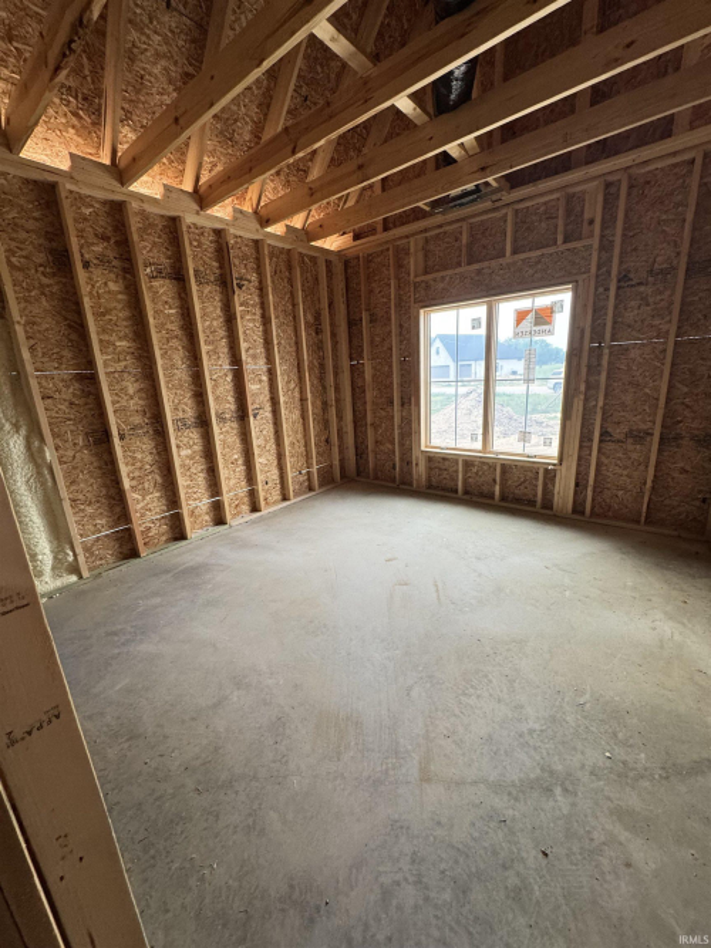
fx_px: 384
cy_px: 474
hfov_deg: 85.7
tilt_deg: -15.7
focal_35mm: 14
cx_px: 356
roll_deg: +2.9
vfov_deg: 102.1
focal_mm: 2.22
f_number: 2.2
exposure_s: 1/99
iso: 250
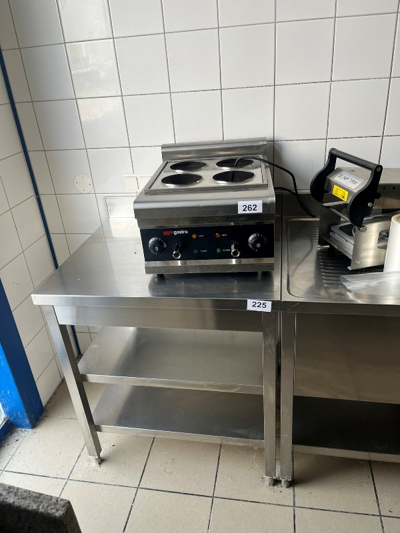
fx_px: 401
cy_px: 266
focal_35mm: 26
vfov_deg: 67.3
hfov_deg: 53.1
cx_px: 200
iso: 80
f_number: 1.6
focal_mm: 5.1
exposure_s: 1/121
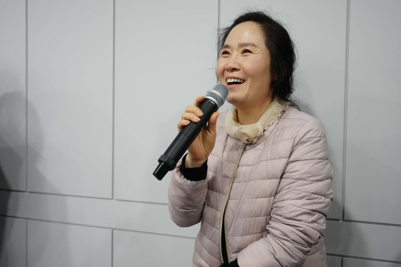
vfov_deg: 38.9
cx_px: 200
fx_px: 379
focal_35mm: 34
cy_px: 134
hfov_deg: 55.8
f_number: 4
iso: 2500
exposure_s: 1/160
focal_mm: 34
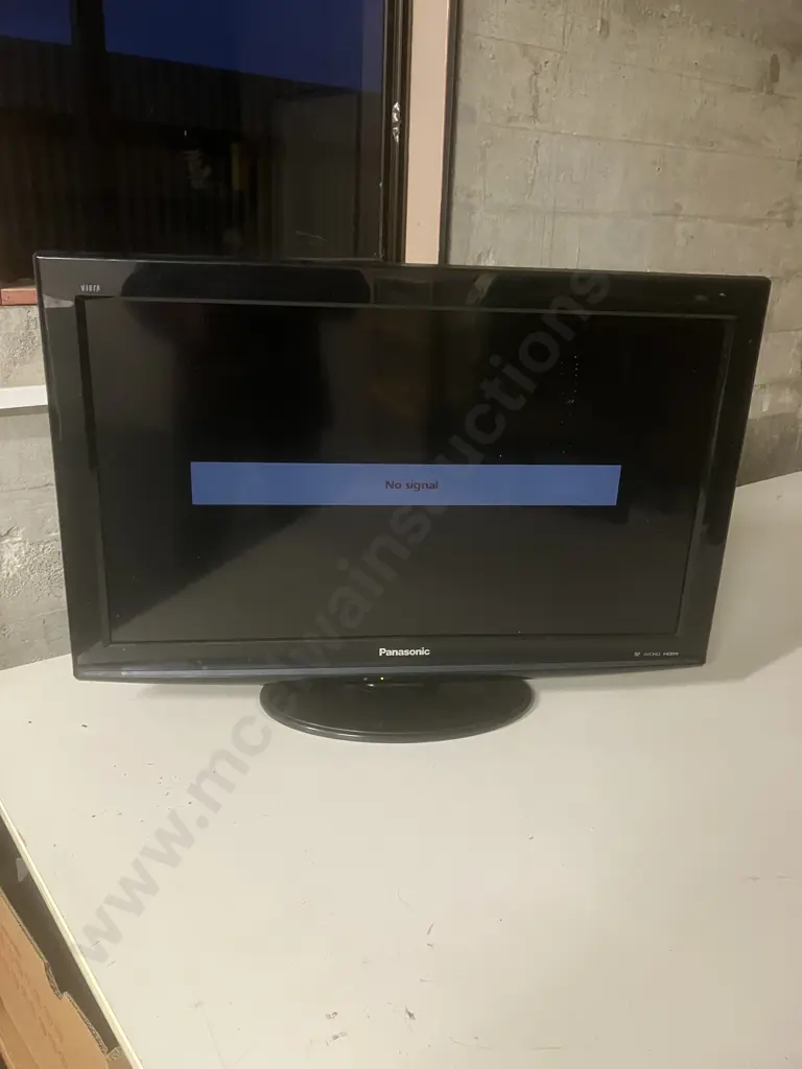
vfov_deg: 63.4
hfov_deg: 49.7
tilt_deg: -16.3
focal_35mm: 28
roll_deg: -2.1
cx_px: 401
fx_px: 865
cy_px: 534
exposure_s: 1/33
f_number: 1.8
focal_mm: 3.99
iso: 400
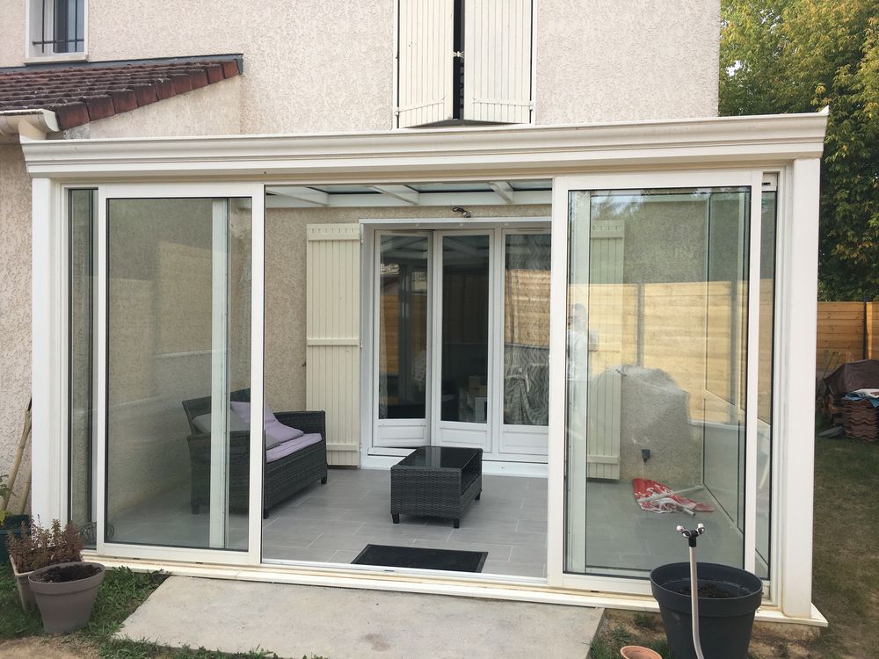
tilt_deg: -1.3
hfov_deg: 61.7
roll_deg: -0.1
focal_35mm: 29
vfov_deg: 48.2
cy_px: 330
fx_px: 736
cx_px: 440
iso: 25
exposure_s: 1/545
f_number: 2.2
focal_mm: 4.15
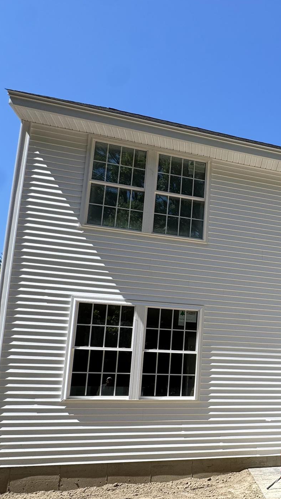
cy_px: 345
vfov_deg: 71.2
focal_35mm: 25
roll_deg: -0.9
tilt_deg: +7.9
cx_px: 296
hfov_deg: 39.2
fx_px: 331
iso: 40
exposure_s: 1/812
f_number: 2.2
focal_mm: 2.22
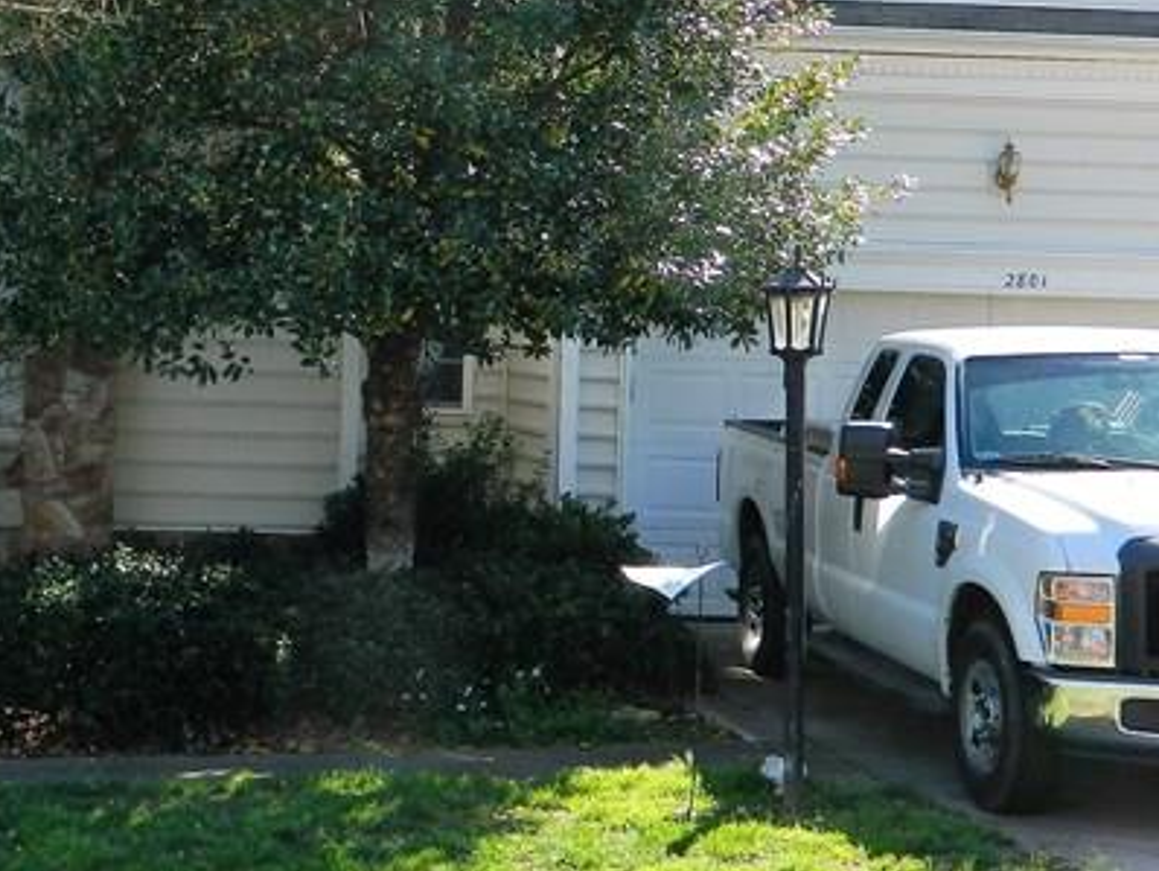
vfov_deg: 16.4
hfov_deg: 21.3
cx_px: 114
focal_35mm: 90
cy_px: 408
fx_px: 3015
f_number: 3.3
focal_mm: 6.2
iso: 80
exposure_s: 1/320
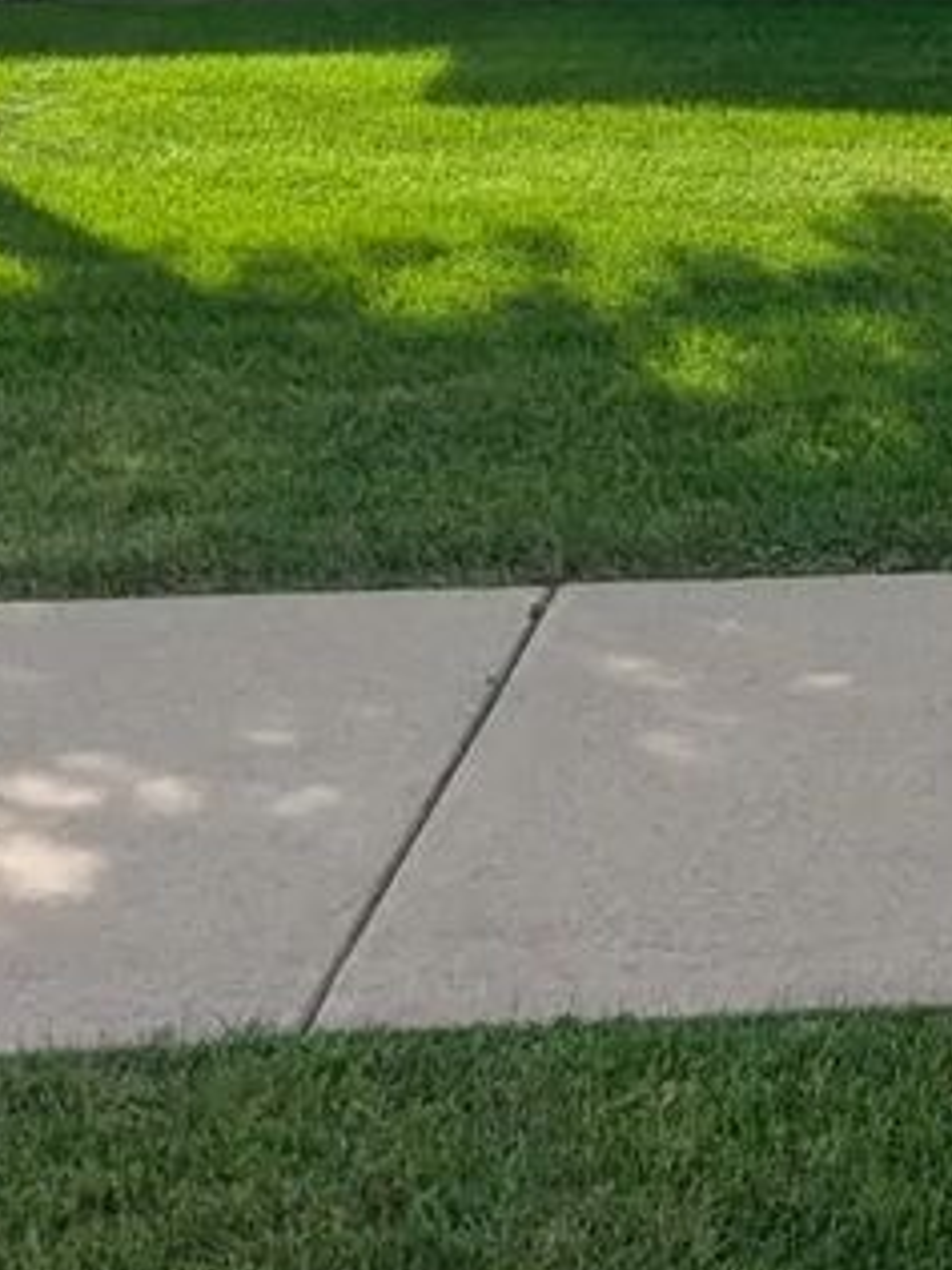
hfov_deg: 19.3
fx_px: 2530
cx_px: 1322
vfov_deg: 26.0
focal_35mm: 69
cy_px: -139
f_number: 2.2
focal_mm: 2.35
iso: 52
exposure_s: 1/1976
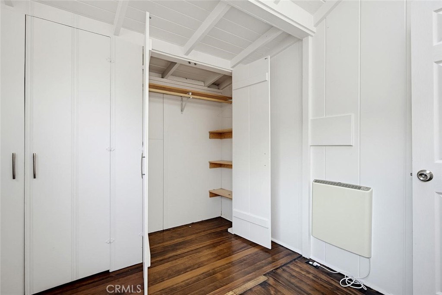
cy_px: 148
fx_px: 203
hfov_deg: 95.0
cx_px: 221
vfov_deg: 72.1
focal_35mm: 16
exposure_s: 1/3.33
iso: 400
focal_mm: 16.5
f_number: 8
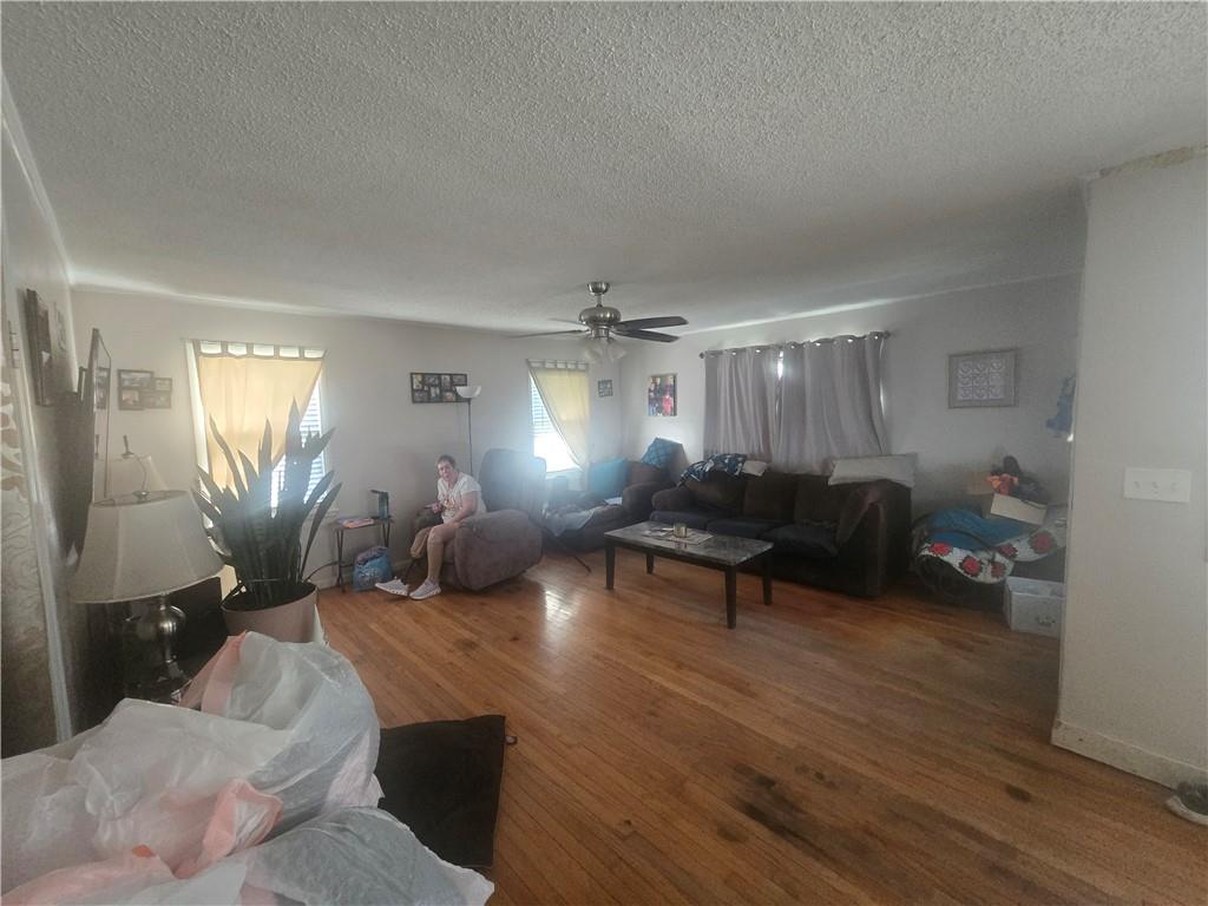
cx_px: 604
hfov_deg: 106.2
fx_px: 454
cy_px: 453
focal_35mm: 13
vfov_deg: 89.9
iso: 800
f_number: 2.2
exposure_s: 1/60
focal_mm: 2.2
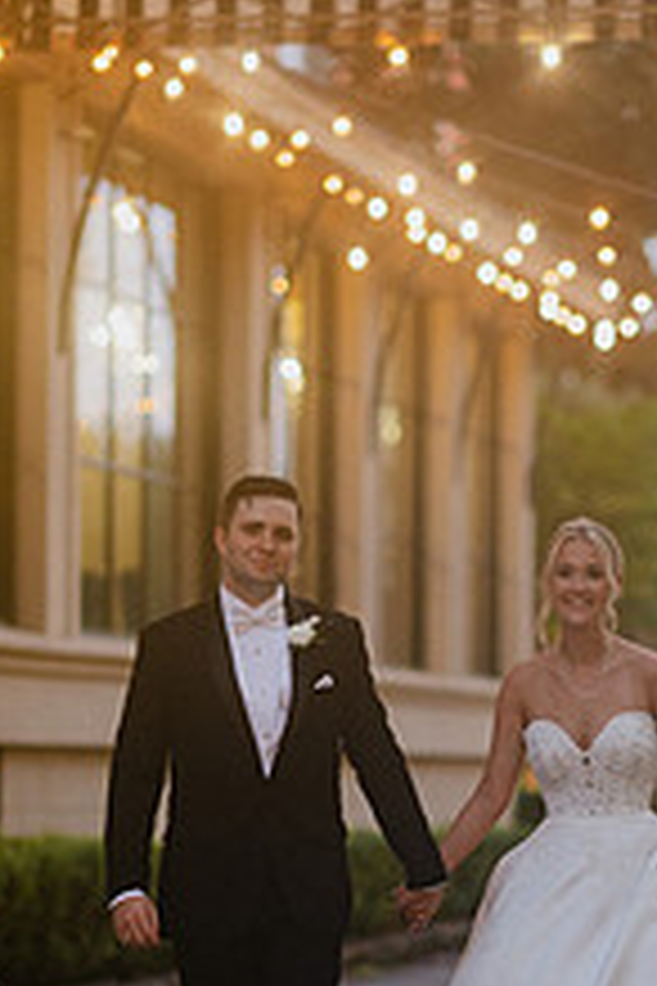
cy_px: 675
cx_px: 432
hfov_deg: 7.8
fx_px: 4790
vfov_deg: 11.7
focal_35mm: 175
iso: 500
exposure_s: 1/160
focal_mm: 85
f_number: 1.8
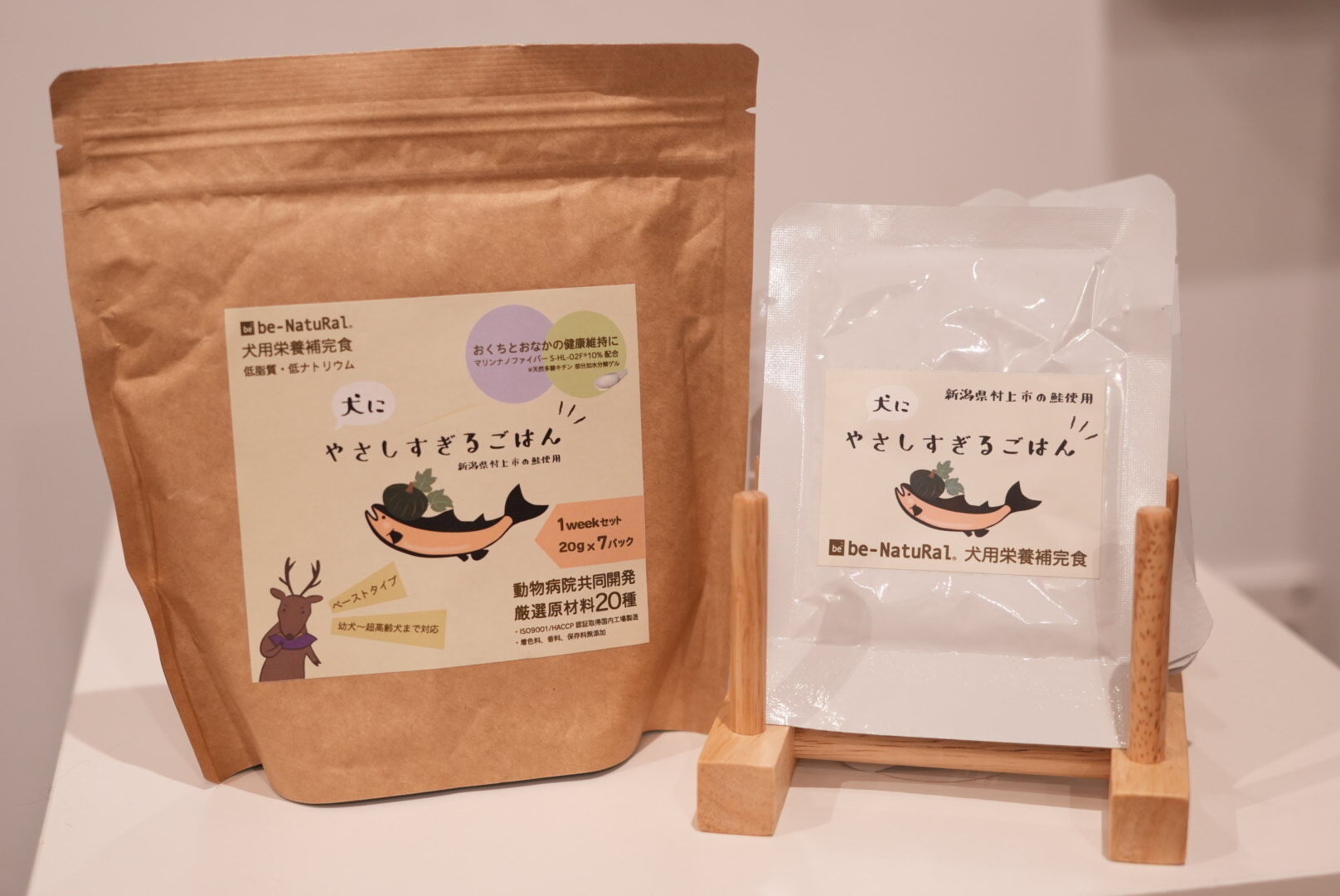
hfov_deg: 39.6
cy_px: 448
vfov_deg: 27.0
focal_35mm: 50
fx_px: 1862
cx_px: 670
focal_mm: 50
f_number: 3.5
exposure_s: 1/50
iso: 1250
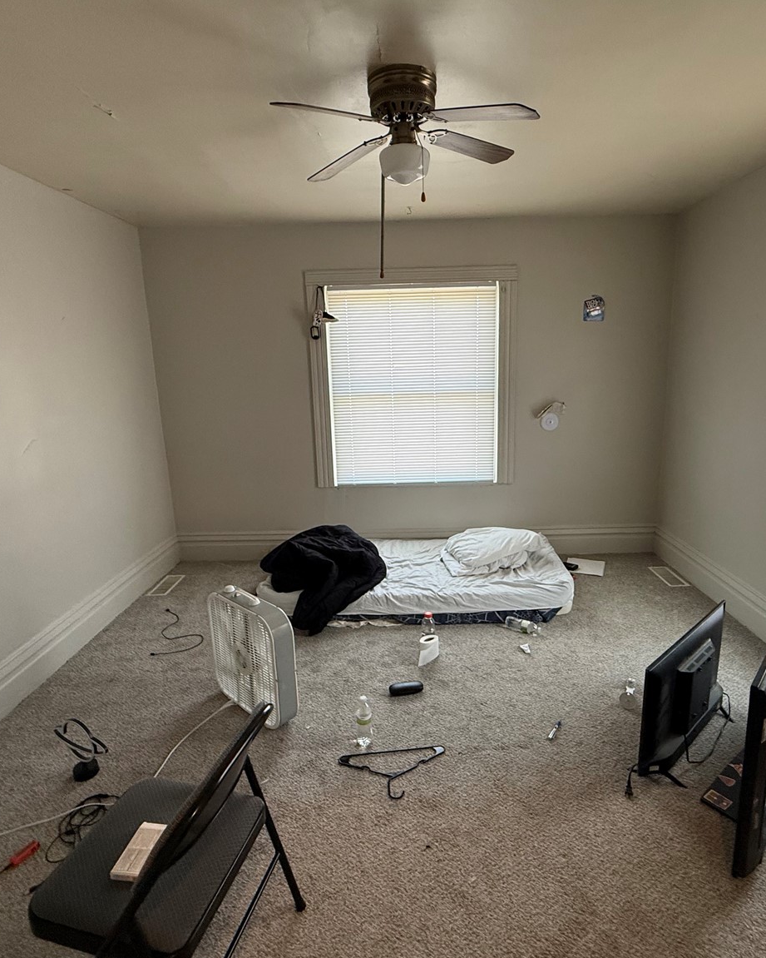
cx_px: 413
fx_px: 538
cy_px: 471
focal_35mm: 19
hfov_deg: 70.7
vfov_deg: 83.3
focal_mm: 2.22
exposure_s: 1/120
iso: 250
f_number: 2.2
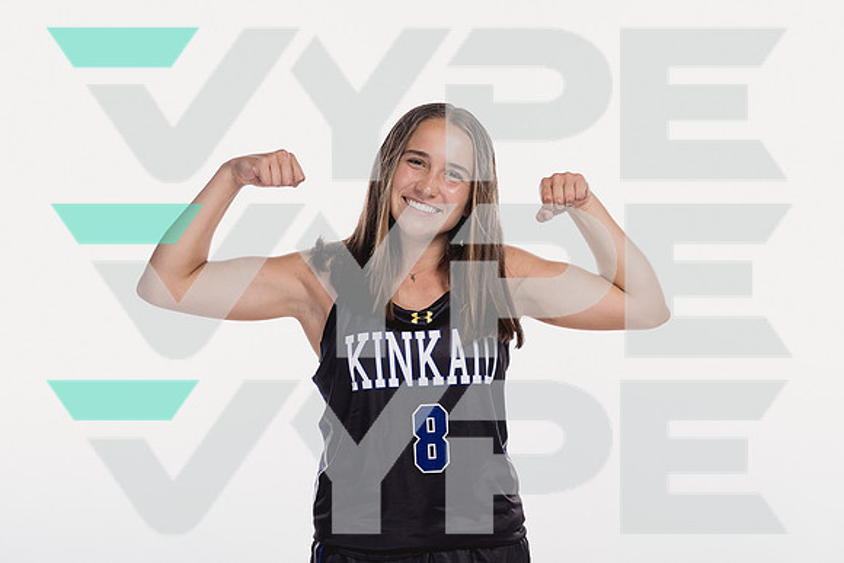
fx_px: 1719
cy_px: 278
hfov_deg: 27.6
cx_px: 424
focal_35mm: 73
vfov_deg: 18.6
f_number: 5.6
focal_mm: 70
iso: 400
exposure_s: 1/250
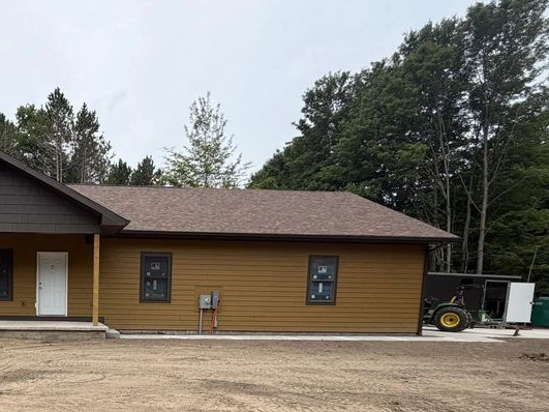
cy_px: 330
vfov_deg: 48.4
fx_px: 428
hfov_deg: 58.1
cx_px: 79
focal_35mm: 27
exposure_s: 1/770
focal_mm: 2.22
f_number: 2.2
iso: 25
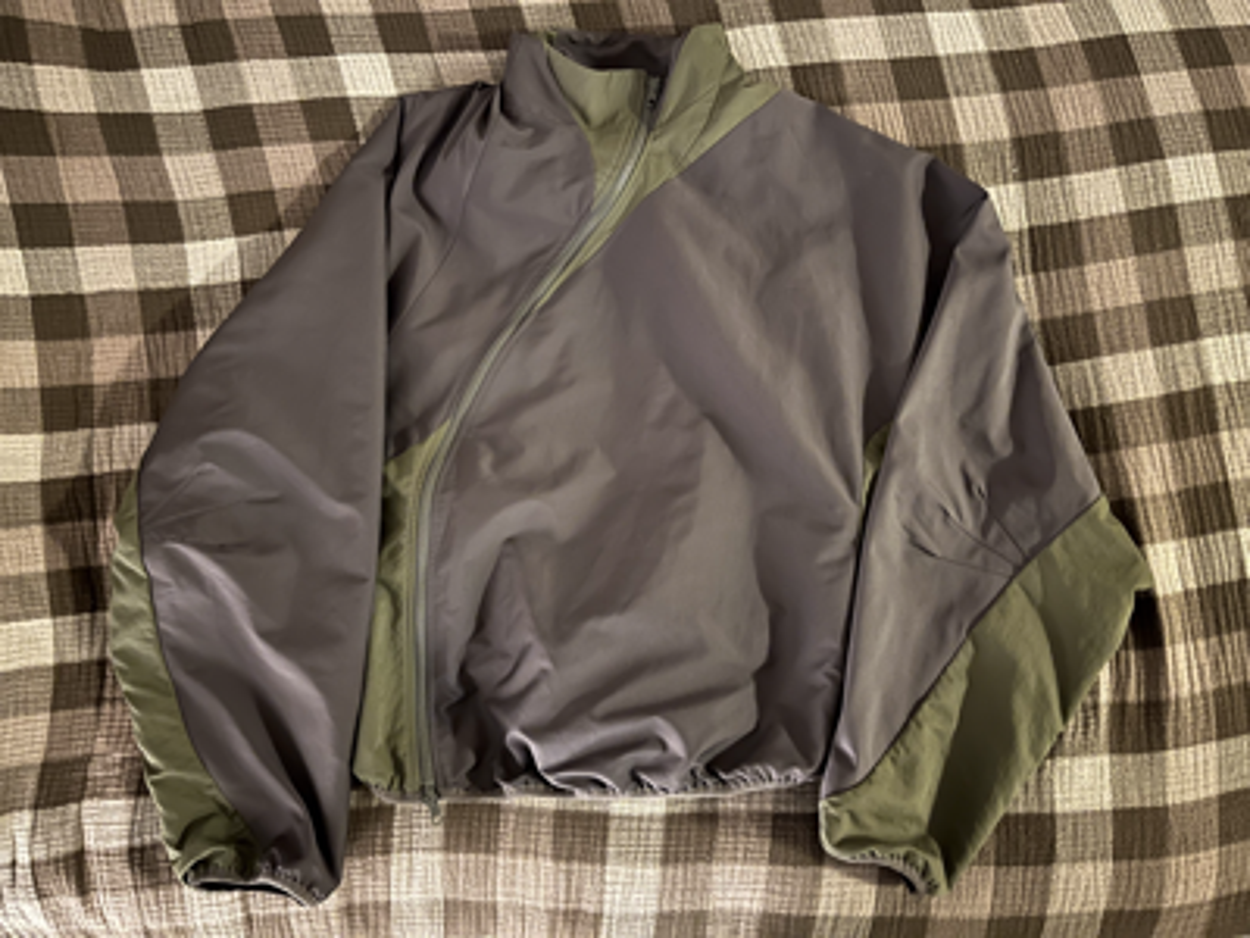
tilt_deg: -83.3
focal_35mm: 26
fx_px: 939
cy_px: 469
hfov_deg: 67.3
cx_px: 625
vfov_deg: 53.1
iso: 640
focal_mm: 5.1
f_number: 1.6
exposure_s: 1/9
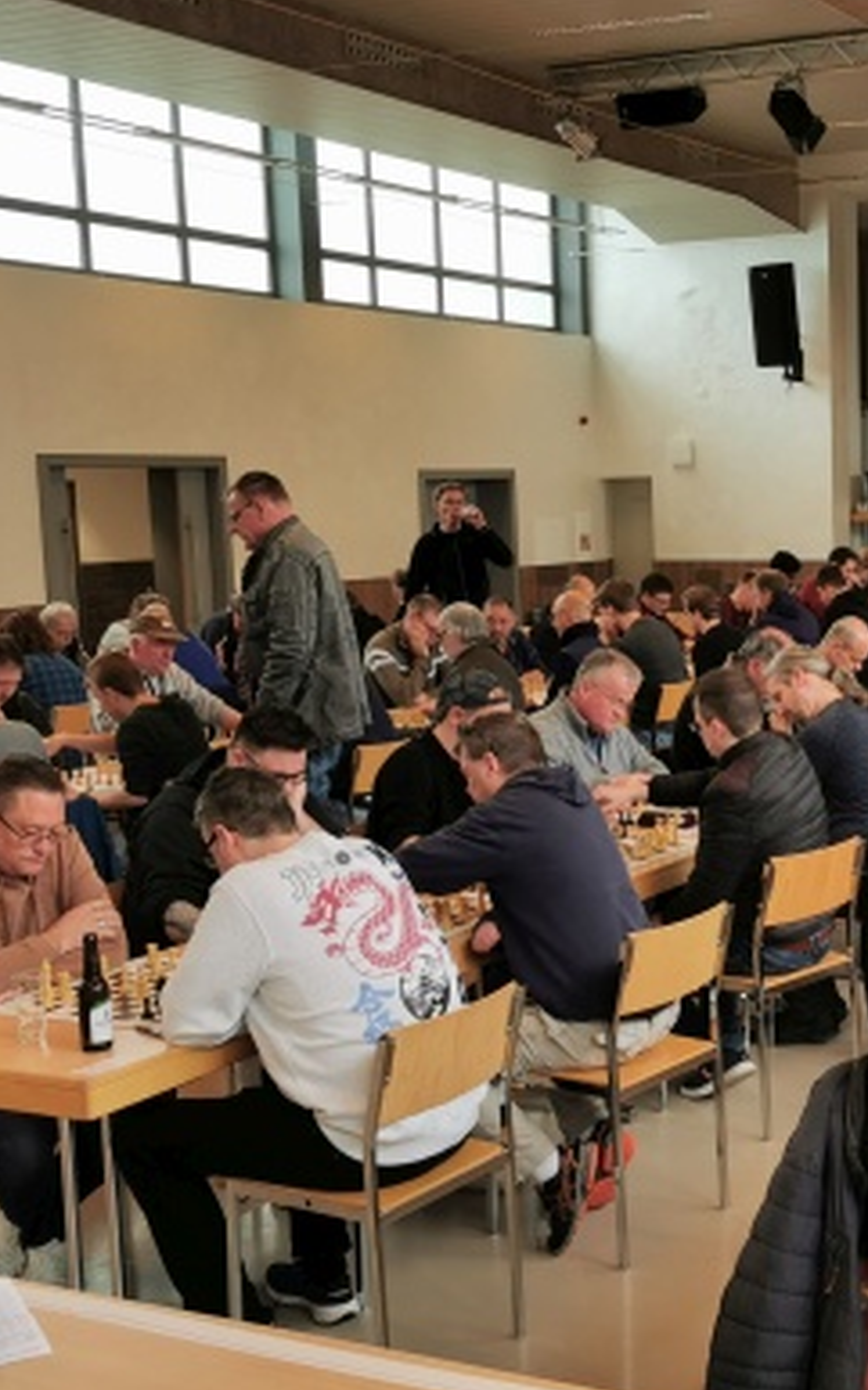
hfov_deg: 24.6
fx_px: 1932
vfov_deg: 39.6
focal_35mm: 51
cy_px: 735
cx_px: 789
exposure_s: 1/166
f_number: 1.6
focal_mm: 5.56
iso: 50
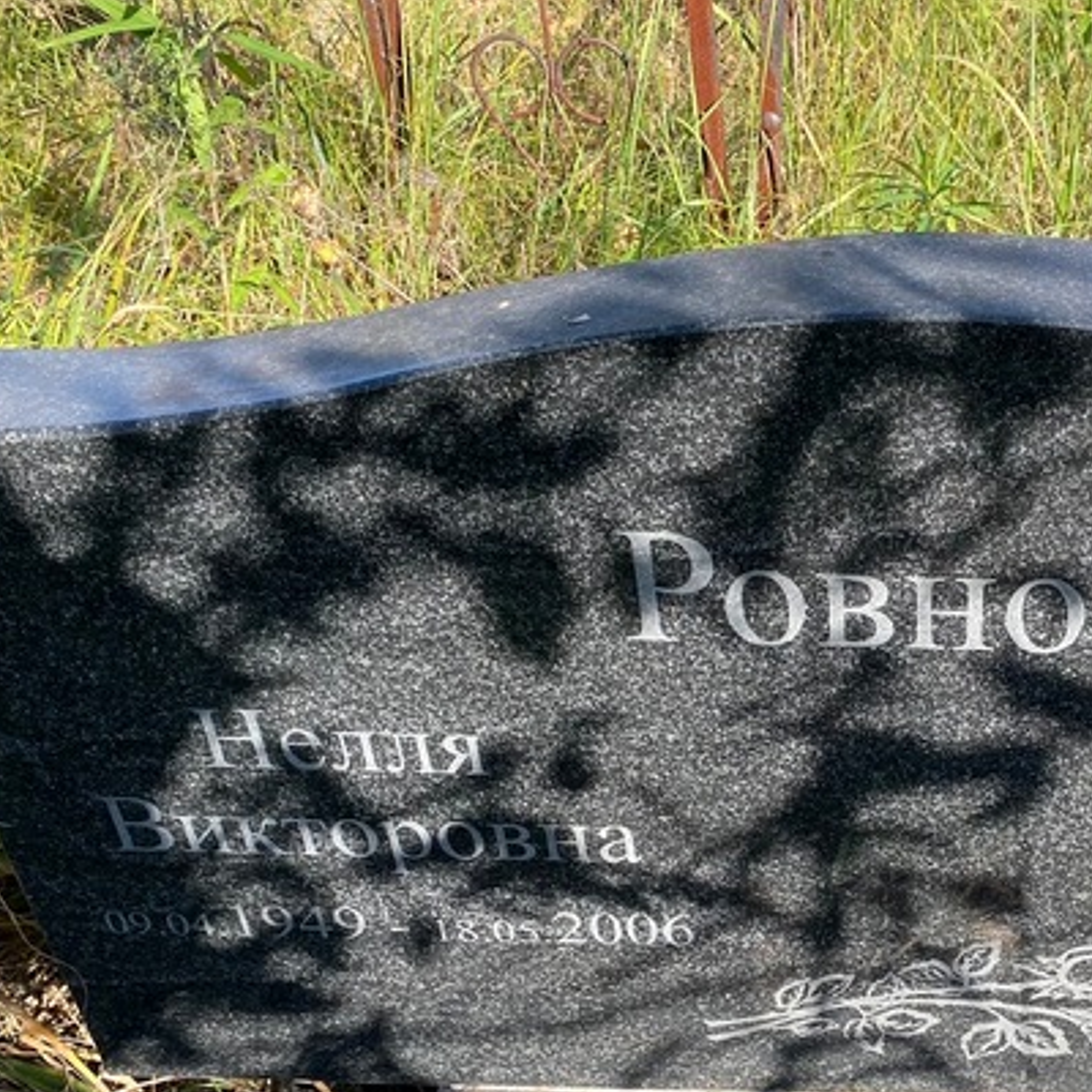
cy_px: 751
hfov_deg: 34.9
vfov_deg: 36.3
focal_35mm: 46
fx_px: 1642
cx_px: 964
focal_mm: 4.25
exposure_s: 1/531
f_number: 1.8
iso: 32
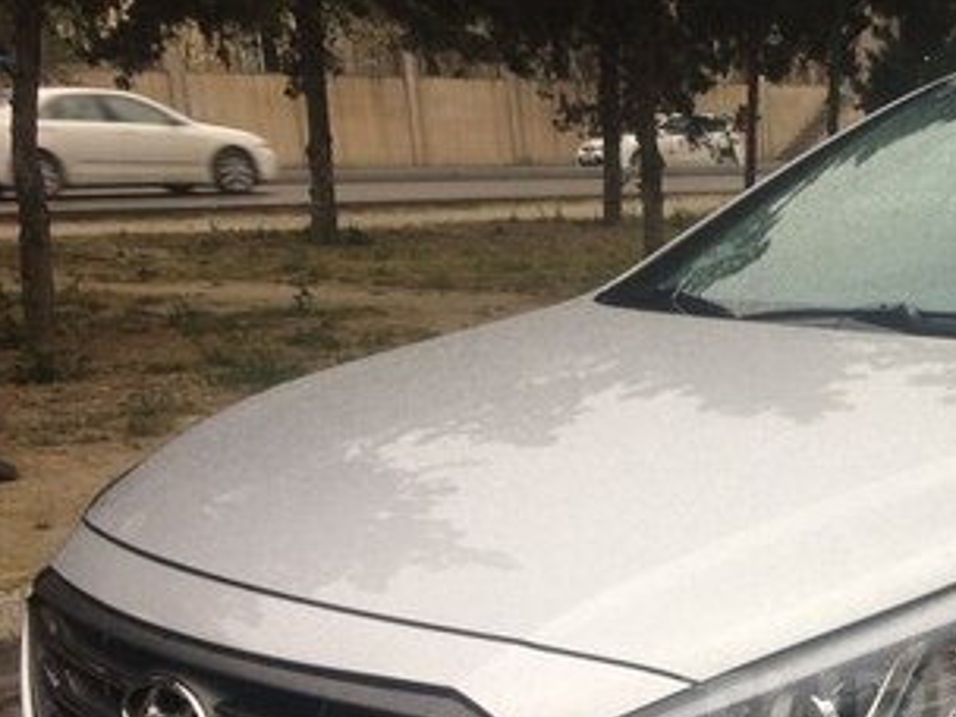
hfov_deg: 28.4
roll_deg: -1.2
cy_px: 719
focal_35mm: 63
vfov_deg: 22.4
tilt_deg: -17.2
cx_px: 1003
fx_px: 1740
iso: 32
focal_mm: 4.15
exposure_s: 1/100
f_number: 2.2
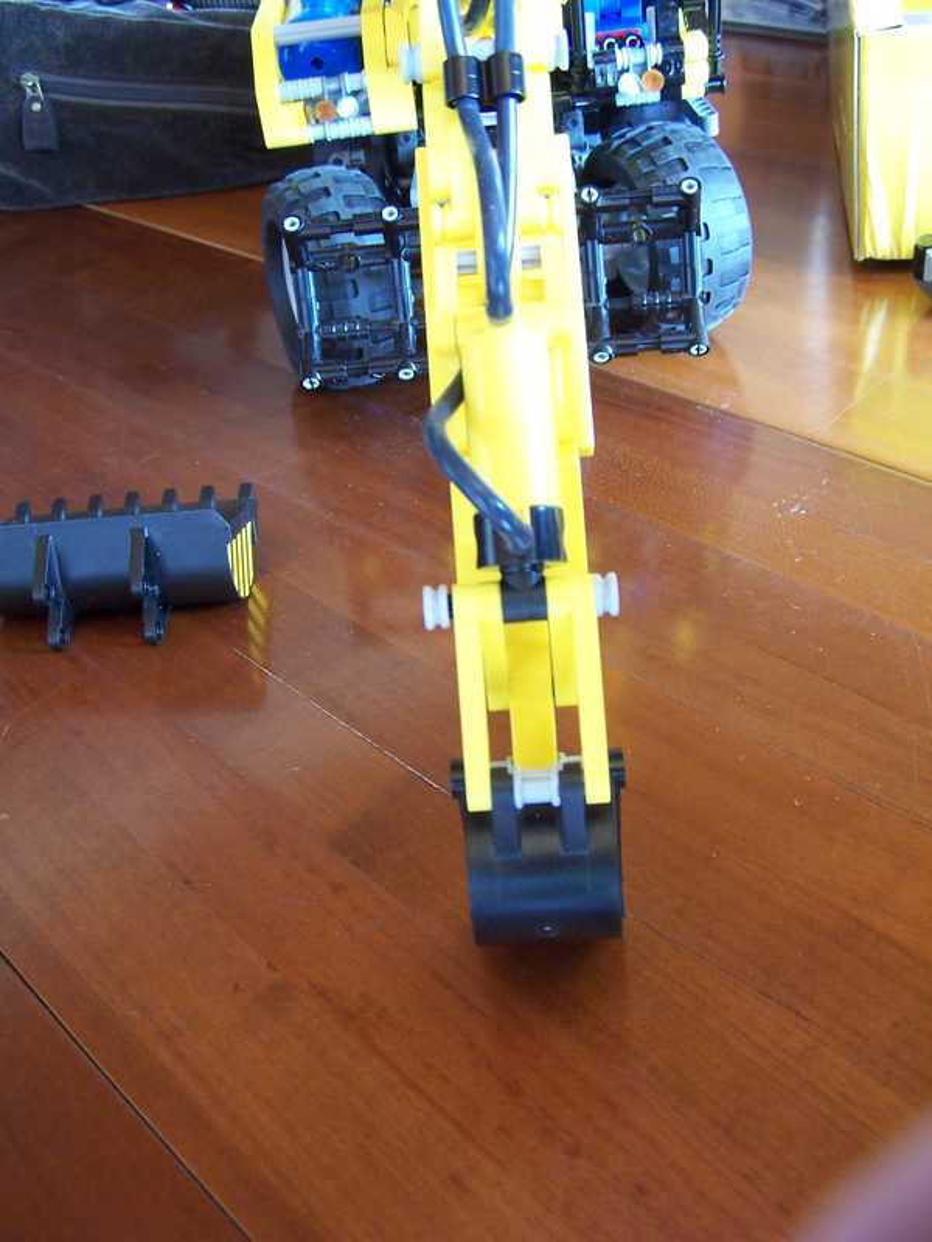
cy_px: 621
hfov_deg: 37.7
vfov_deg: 49.0
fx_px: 1364
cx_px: 466
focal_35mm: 38
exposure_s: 1/30
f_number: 2.8
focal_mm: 6.3
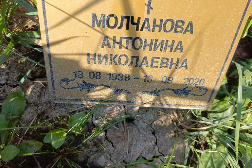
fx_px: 189
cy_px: 73
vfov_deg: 47.8
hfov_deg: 67.3
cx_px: 130
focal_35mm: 27
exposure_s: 1/463
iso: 112
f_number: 1.69
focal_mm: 4.76
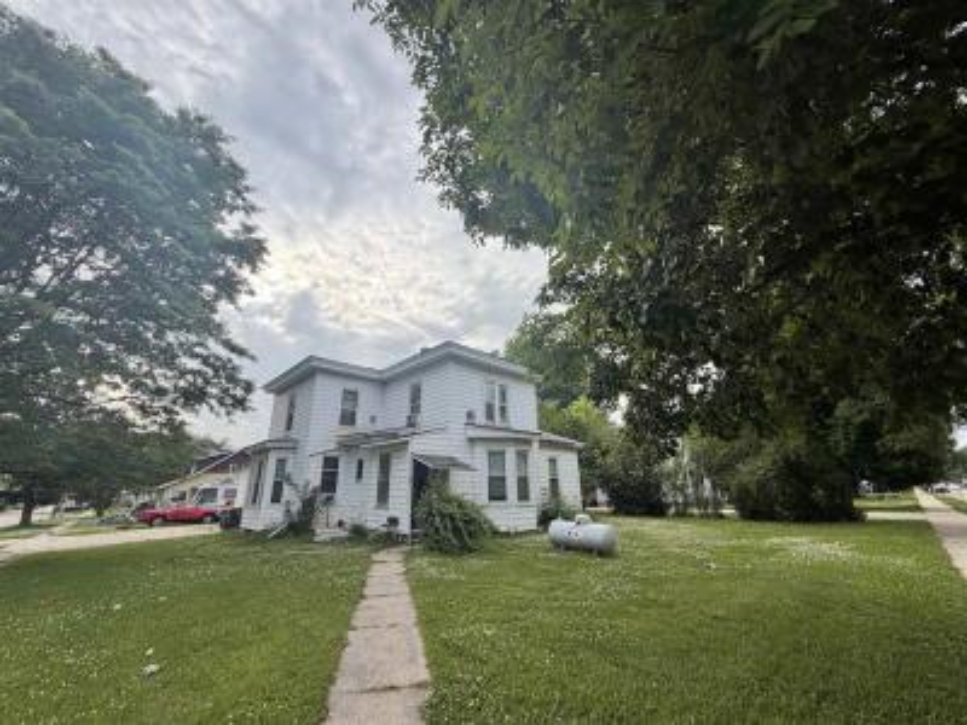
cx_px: 484
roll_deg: +1.9
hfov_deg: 102.1
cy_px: 362
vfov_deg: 85.7
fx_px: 391
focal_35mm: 14
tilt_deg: +15.7
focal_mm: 2.22
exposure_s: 1/638
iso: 40
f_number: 2.2
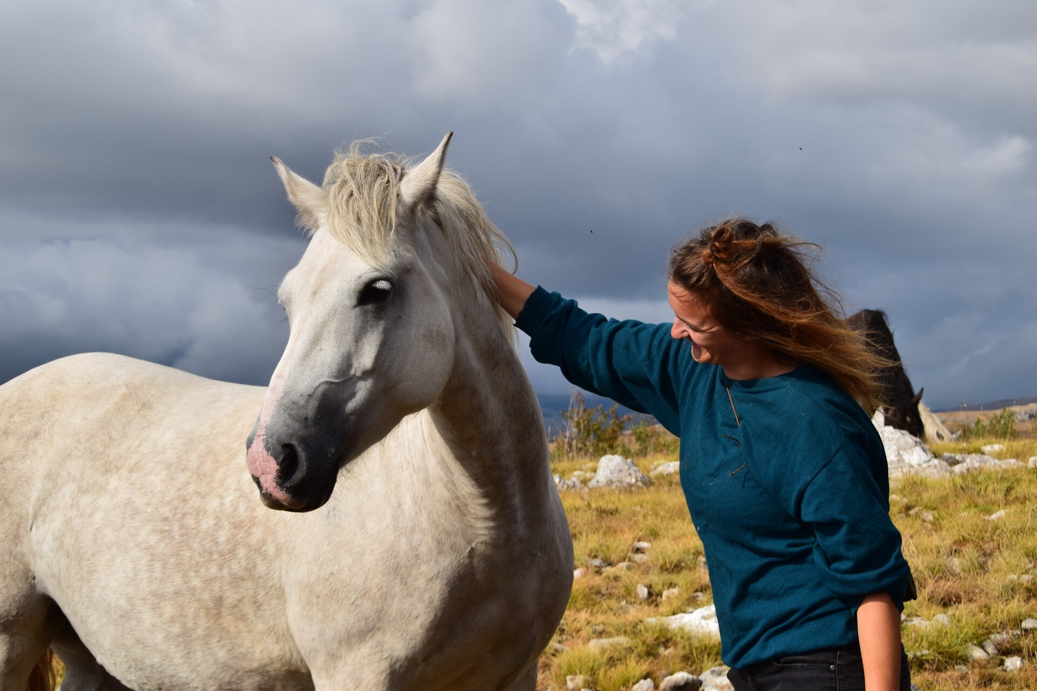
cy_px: 346
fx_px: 2160
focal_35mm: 75
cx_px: 518
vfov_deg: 18.2
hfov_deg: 27.0
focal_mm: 50
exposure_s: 1/640
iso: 200
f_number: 11
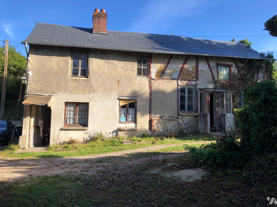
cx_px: 138
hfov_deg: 63.4
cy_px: 104
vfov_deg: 49.7
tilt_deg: +7.0
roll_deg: -1.0
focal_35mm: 28
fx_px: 224
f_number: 1.8
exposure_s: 1/842
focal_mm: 3.99
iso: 20
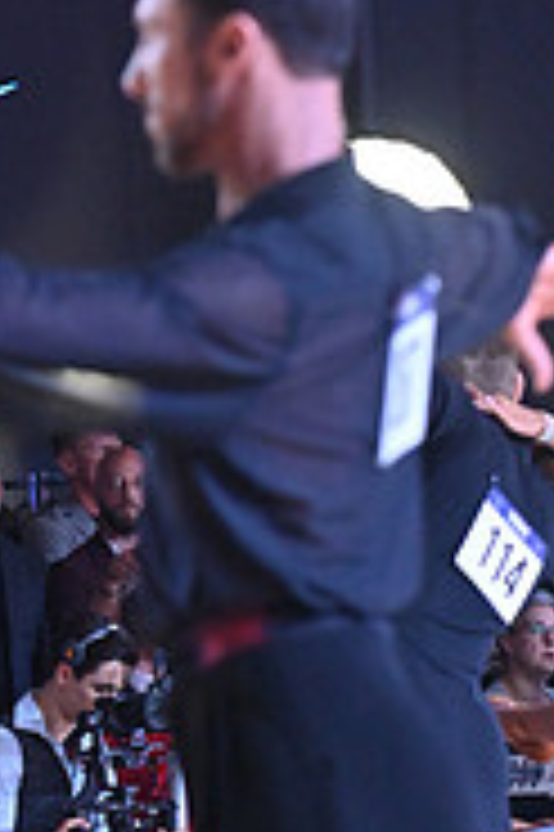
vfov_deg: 3.7
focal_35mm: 549
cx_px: -272
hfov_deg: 2.5
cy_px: 1048
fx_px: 12696
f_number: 7.1
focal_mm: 175
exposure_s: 1/400
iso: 4000
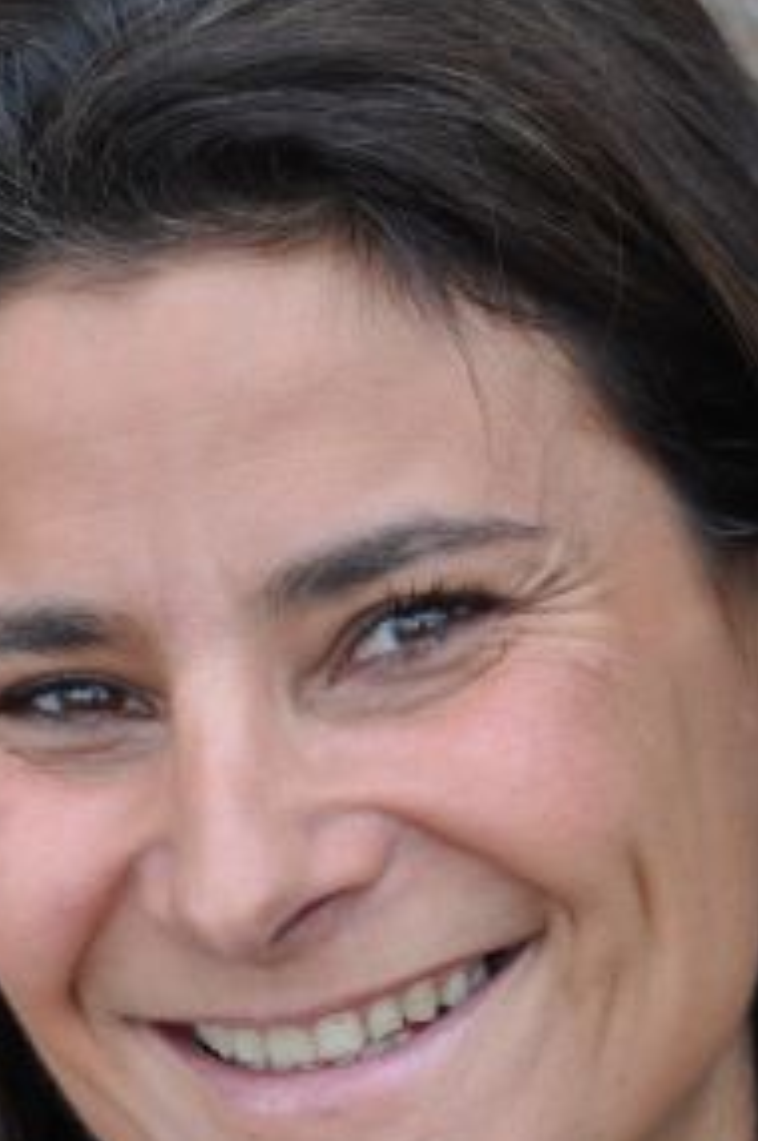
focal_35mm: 302
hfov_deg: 4.5
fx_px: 9561
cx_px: 337
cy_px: 878
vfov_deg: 6.8
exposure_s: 1/250
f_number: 5.3
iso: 400
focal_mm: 90
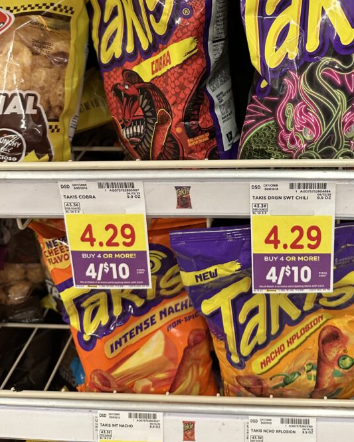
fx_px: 471
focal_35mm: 36
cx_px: 243
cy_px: 105
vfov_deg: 48.1
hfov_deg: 40.5
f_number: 1.78
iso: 200
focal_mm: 6.86
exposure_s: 1/40
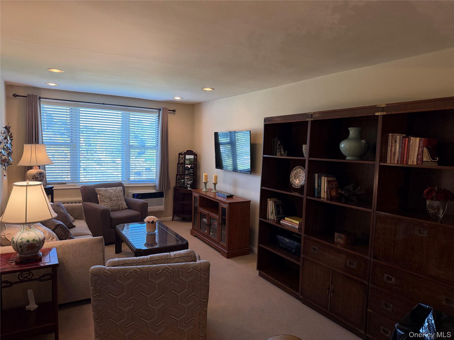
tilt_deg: -5.0
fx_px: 315
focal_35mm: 24
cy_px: 170
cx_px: 227
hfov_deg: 71.6
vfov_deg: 56.8
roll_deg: -1.3
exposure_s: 1/120
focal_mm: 6.76
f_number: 1.78
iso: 250
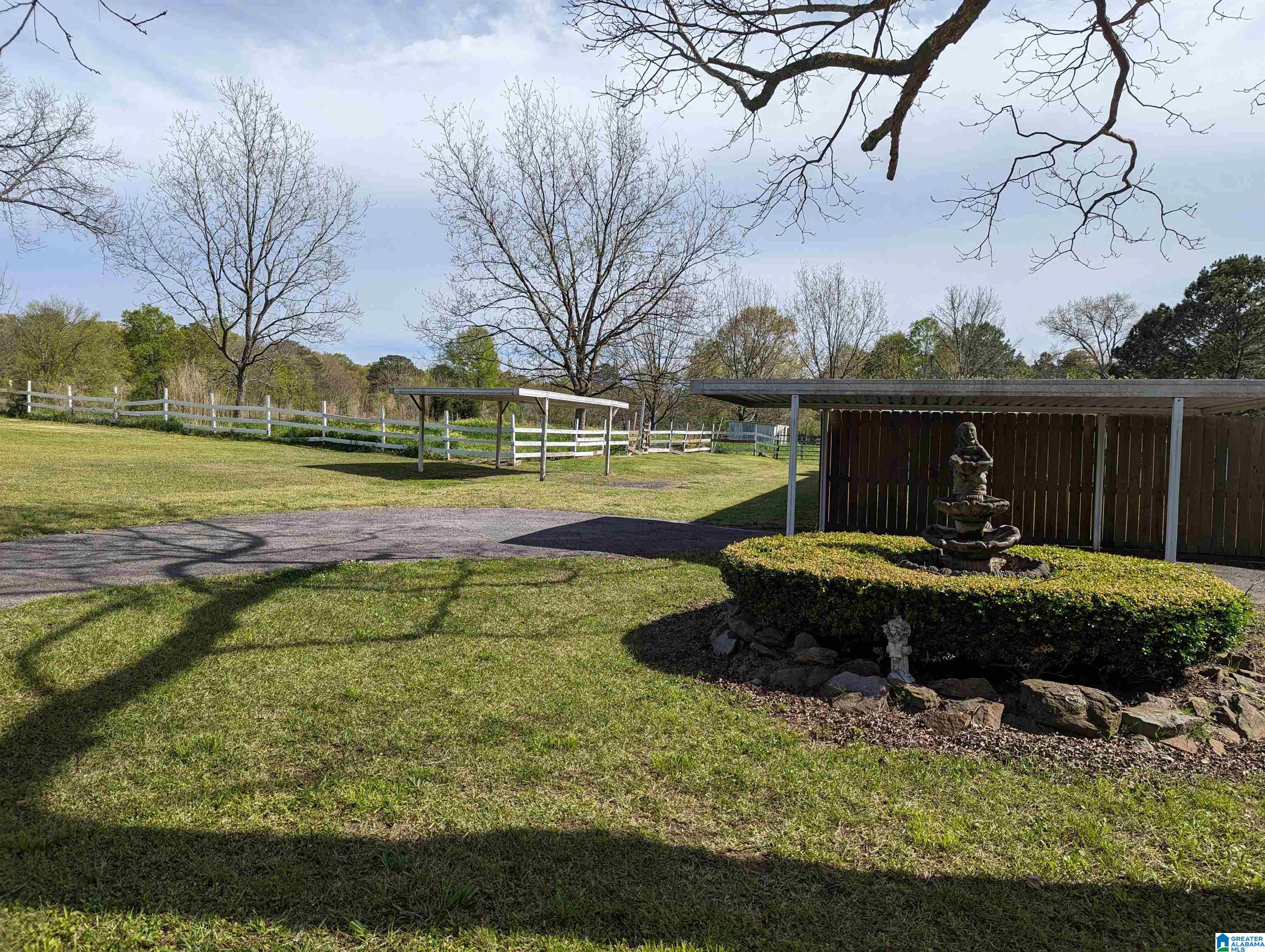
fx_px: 878
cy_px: 476
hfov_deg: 71.5
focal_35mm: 24
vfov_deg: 56.9
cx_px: 632
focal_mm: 6.81
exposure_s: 1/2096
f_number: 1.85
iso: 42
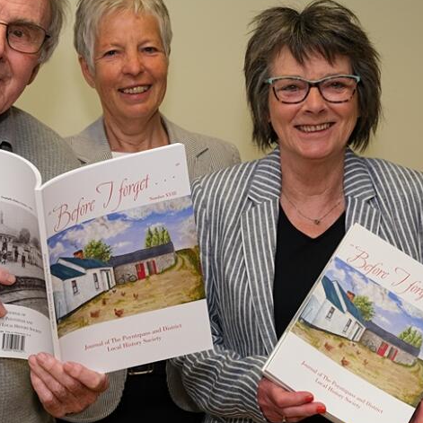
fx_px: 1009
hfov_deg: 23.3
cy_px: 198
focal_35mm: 73
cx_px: 83
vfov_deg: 23.7
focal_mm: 30.2
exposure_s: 1/125
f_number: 4.5
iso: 400
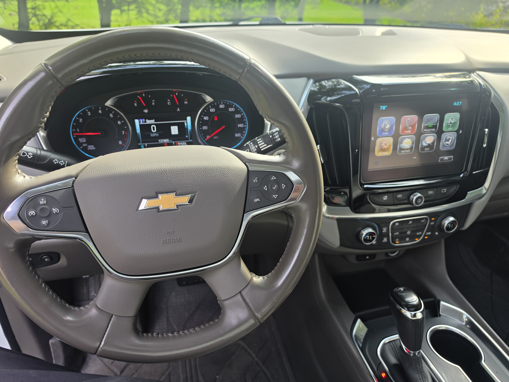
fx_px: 338
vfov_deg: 58.9
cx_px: 254
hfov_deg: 73.9
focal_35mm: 23
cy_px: 191
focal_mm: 6.5
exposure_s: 1/180
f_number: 1.4
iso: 20
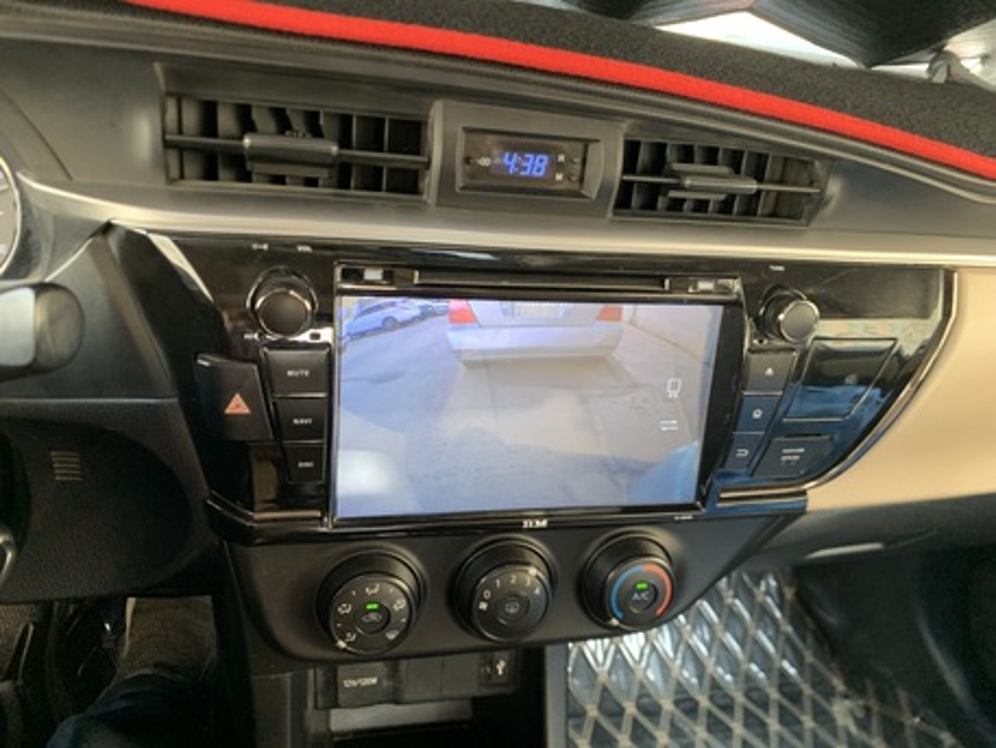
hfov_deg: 67.3
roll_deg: -9.7
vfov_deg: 53.1
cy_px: 374
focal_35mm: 26
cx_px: 498
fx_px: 748
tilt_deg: -27.4
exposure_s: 1/60
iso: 200
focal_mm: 4.25
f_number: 1.8
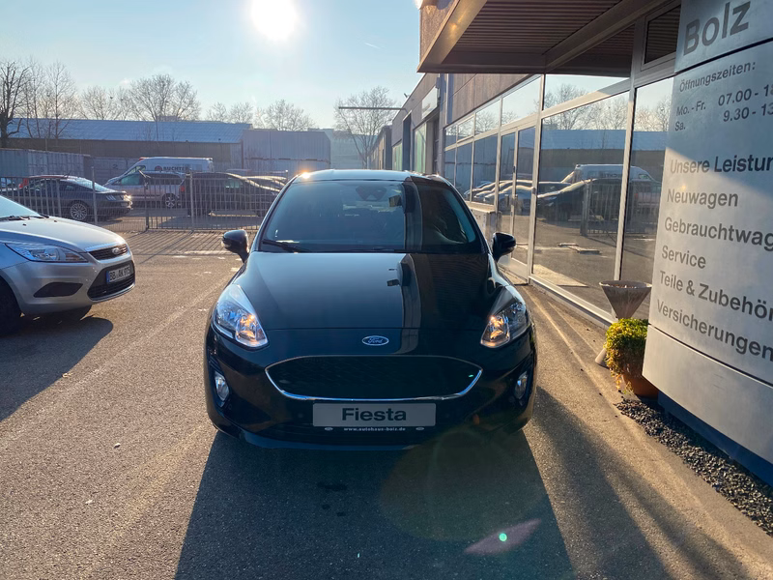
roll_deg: -0.8
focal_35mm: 26
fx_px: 581
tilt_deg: -7.7
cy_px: 290
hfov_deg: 67.3
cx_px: 386
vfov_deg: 53.1
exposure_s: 1/2513
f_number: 1.8
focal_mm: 4.25
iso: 32
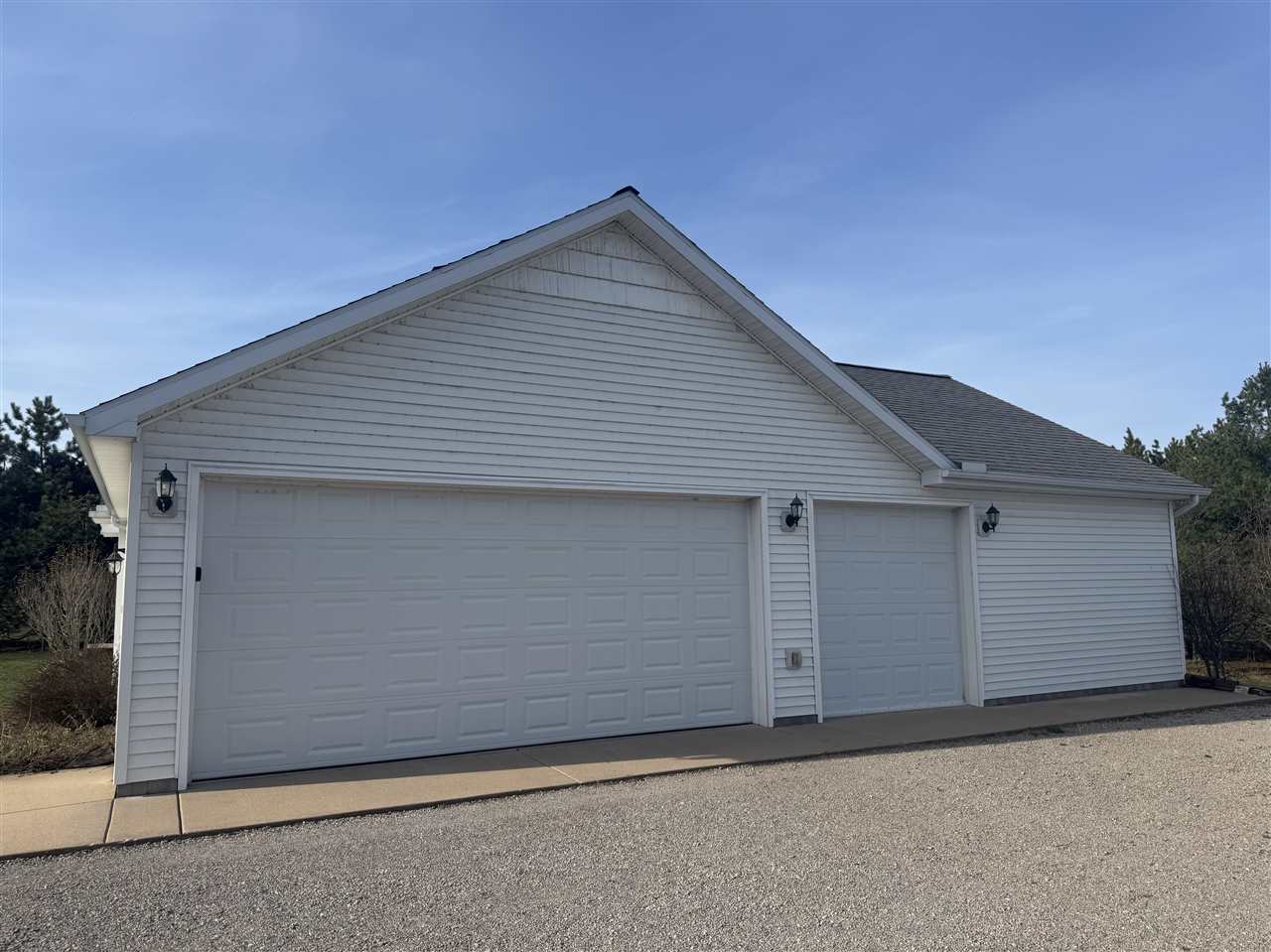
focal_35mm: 24
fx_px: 881
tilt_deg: +6.0
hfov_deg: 71.6
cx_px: 636
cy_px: 476
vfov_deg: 56.8
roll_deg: +0.9
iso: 80
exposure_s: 1/4608
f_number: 1.78
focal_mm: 6.76
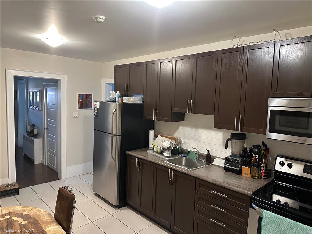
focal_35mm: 24
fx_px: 216
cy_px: 117
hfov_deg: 71.6
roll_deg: -1.5
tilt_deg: -4.1
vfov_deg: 56.8
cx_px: 156
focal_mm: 6.86
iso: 400
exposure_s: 1/60
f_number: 1.78
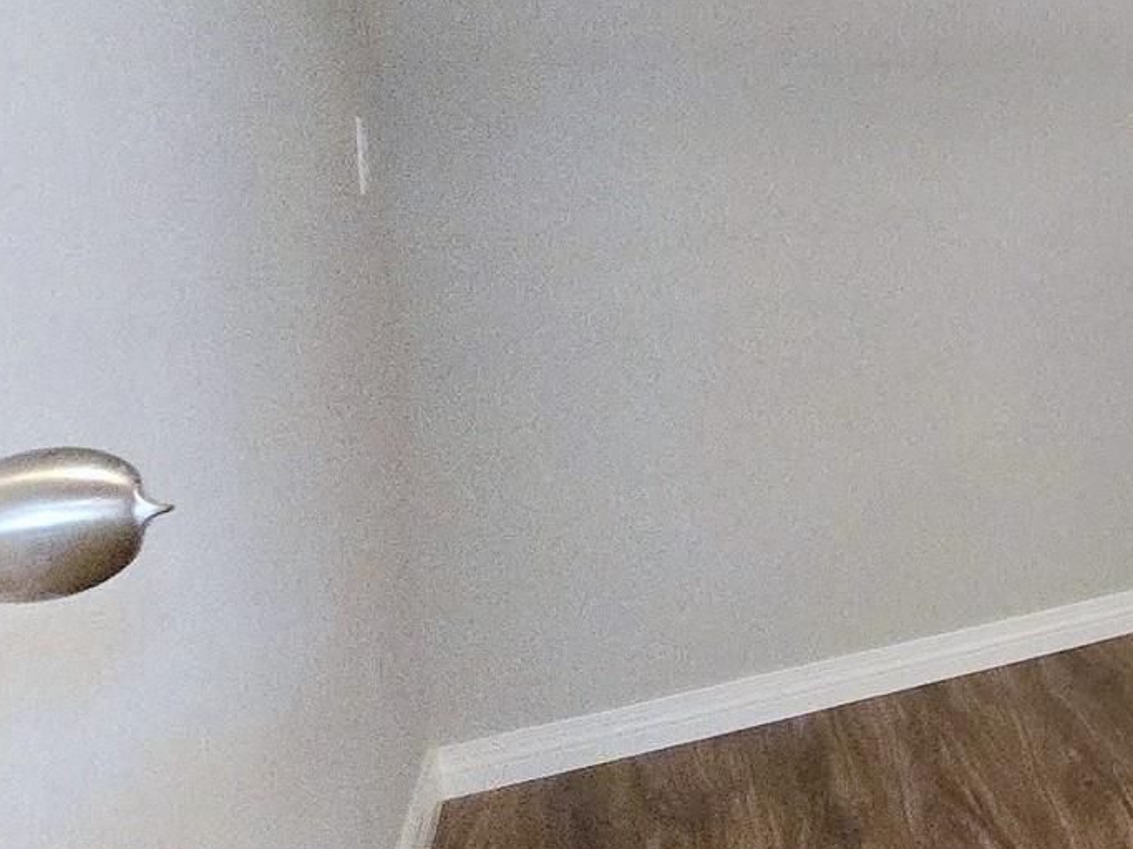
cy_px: 181
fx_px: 1276
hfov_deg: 31.8
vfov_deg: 35.7
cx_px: 1578
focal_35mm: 39
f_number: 2.2
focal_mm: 1.7
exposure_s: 1/60
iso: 500
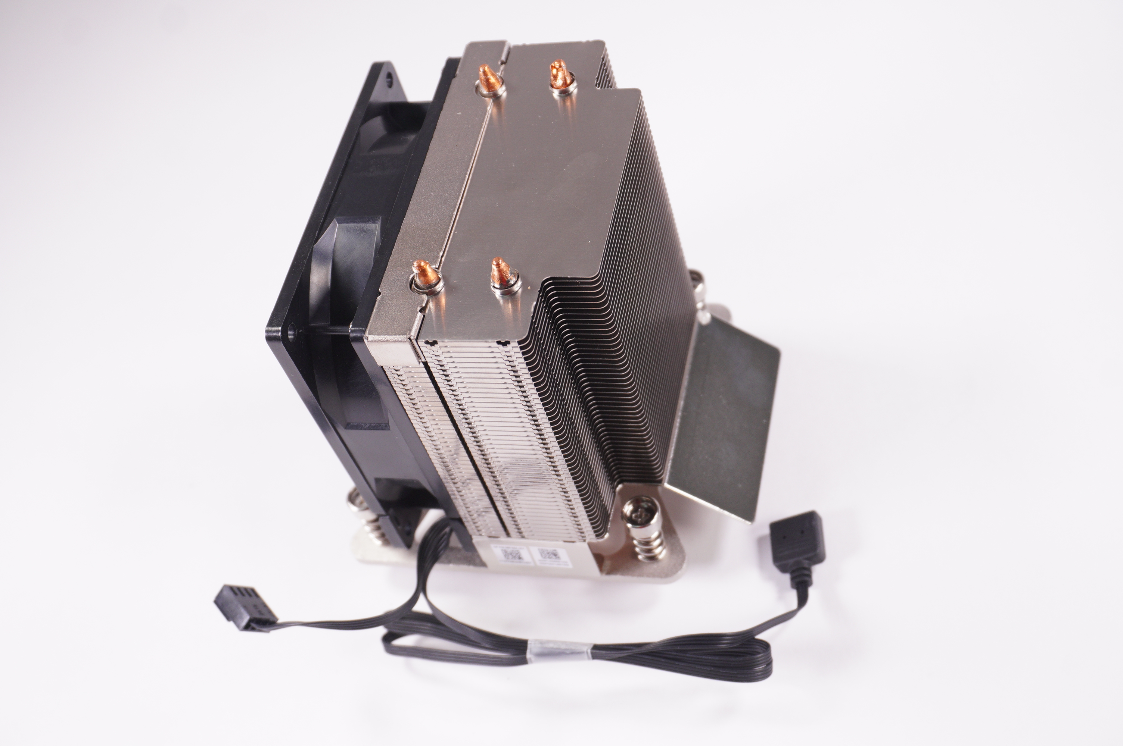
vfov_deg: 28.9
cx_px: 562
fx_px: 1449
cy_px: 373
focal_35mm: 46
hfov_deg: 42.4
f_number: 6.3
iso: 400
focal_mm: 31
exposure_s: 1/200
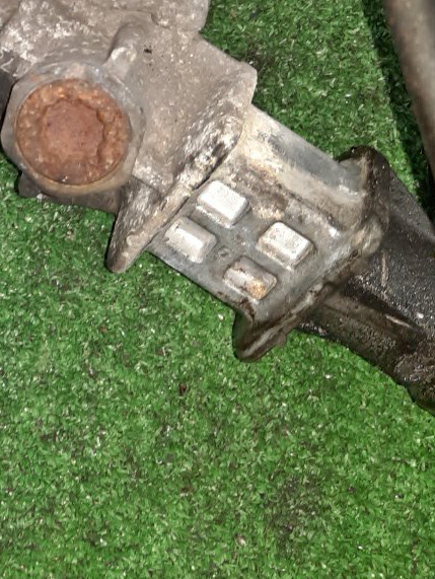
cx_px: -51
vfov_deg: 30.0
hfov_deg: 22.0
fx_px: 1054
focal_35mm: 63
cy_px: 115
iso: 329
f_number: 2
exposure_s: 1/25
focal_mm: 4.6
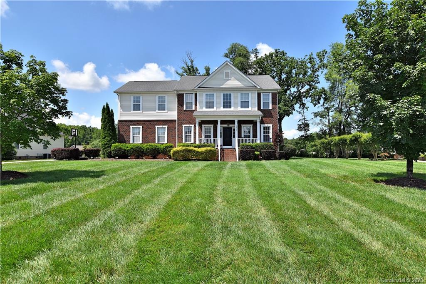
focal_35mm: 21
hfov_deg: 81.2
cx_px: 213
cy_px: 142
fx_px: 248
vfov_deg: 59.5
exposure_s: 1/400
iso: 200
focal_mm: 14
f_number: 10
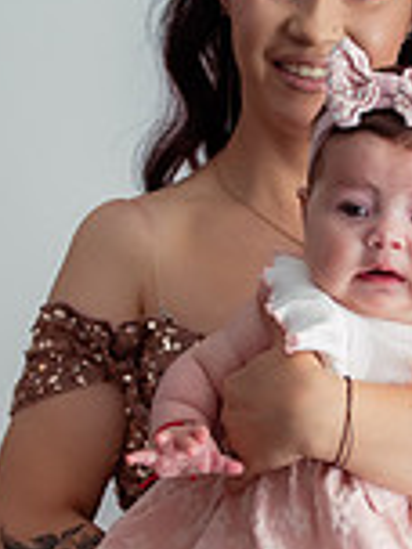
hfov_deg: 10.7
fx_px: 2190
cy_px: 298
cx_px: 398
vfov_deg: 14.3
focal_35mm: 138
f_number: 3.2
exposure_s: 1/160
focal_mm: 35
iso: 1250
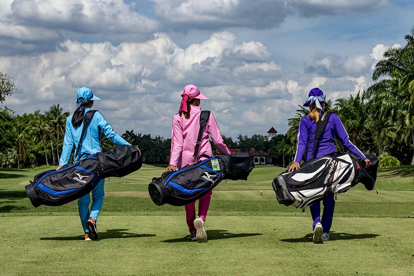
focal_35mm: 70
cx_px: 207
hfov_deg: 28.8
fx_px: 805
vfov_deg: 19.5
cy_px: 138
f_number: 10
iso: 64
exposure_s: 1/200
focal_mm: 70
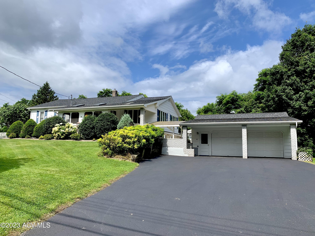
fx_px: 237
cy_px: 118
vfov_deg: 53.1
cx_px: 158
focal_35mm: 26
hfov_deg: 67.3
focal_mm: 4.25
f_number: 1.8
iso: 25
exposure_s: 1/2755
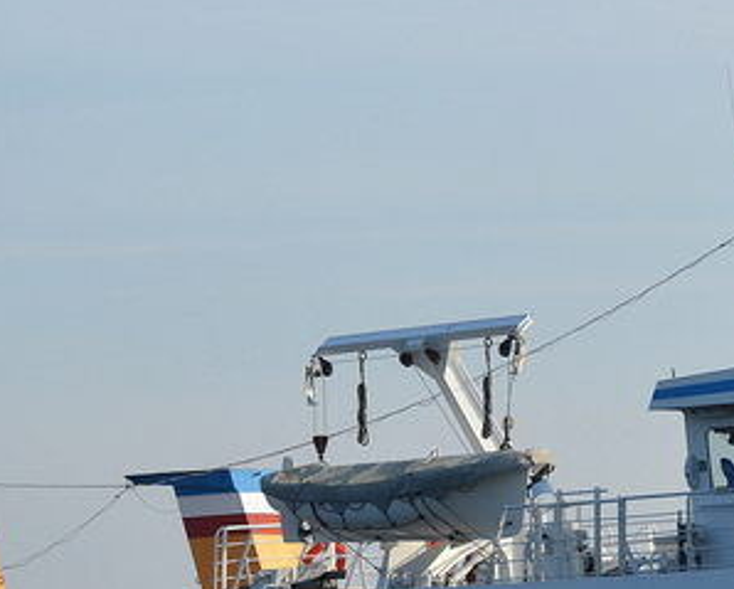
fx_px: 6393
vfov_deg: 5.3
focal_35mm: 294
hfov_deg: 6.6
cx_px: 616
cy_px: 446
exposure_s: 1/320
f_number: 9
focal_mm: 78
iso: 100
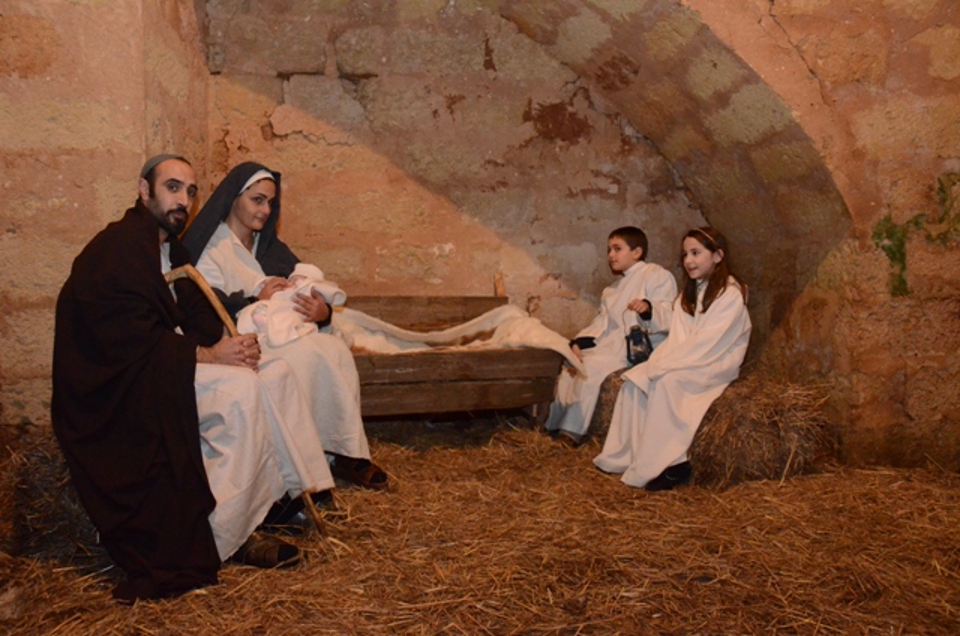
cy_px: 318
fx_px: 798
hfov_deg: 62.0
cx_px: 480
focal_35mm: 30
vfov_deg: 43.4
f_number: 5
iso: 6400
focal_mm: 20
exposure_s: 1/80
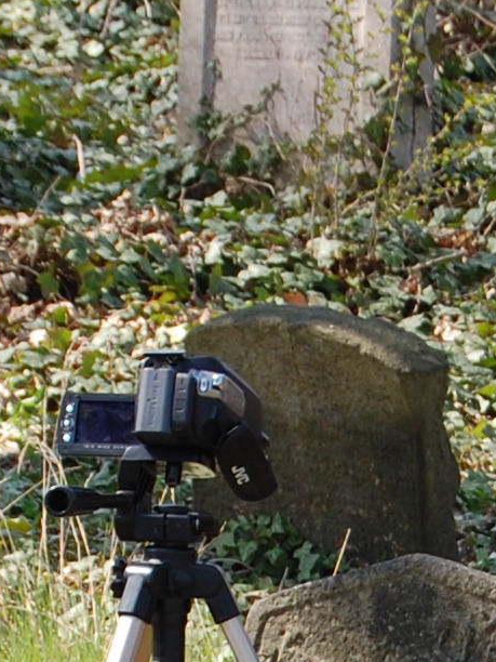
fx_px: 7439
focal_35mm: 389
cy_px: 855
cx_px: 438
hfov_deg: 3.8
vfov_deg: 5.1
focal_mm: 55
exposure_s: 1/160
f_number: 6.3
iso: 200
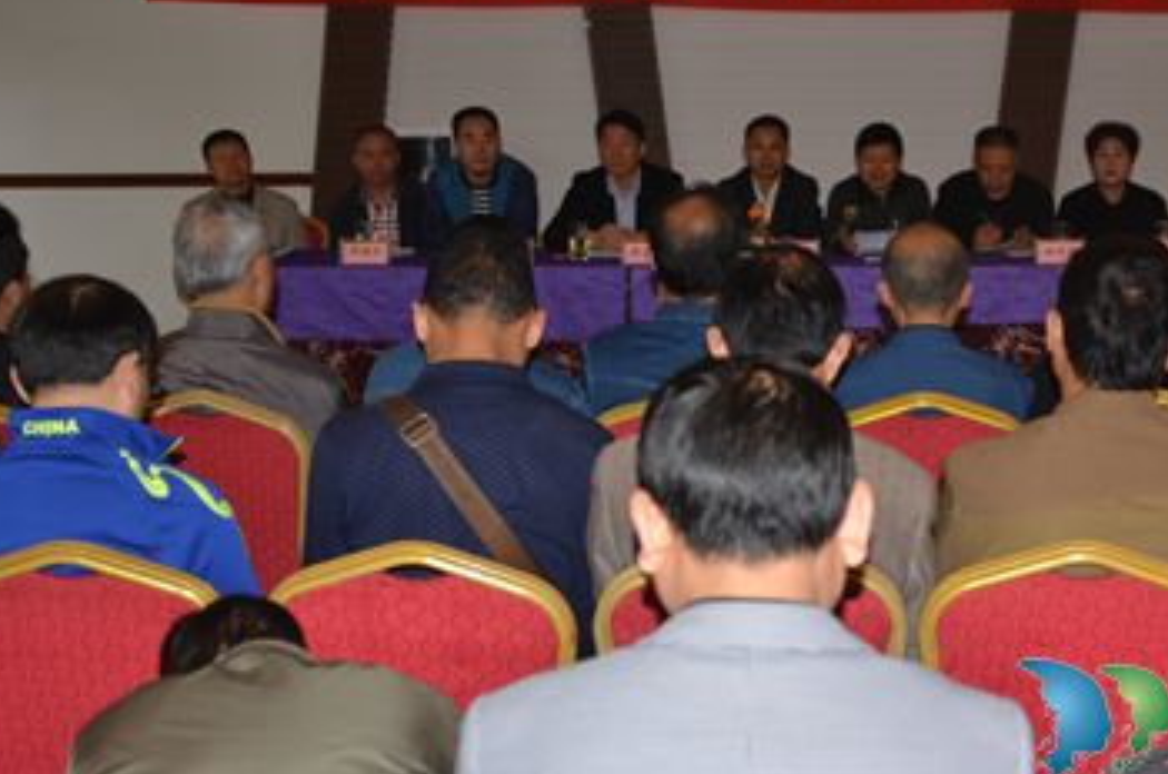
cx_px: 781
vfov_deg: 22.5
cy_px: 342
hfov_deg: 33.2
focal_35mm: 60
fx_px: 1943
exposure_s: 1/60
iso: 100
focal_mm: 28
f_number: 3.5
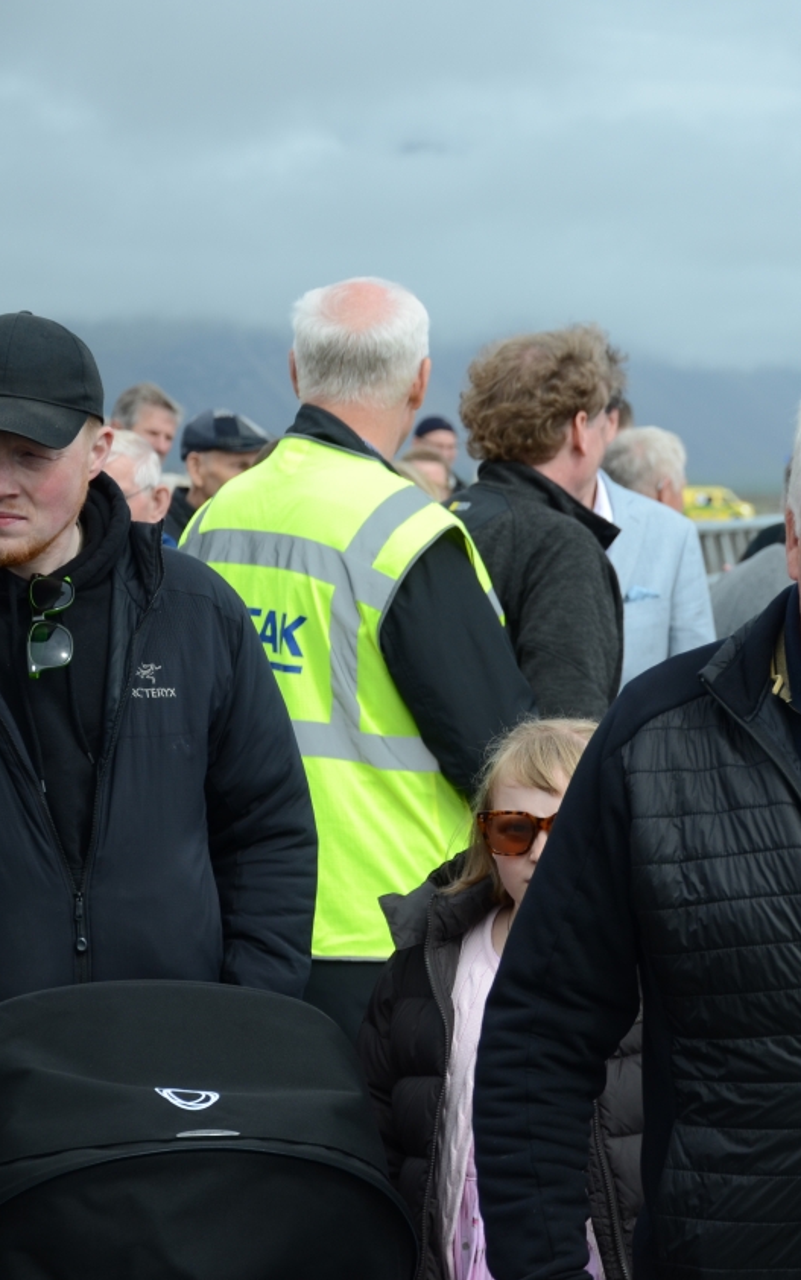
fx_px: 5338
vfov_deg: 13.7
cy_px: 640
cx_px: 910
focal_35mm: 153
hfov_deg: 8.5
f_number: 5.6
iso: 200
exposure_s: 1/800
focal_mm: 66
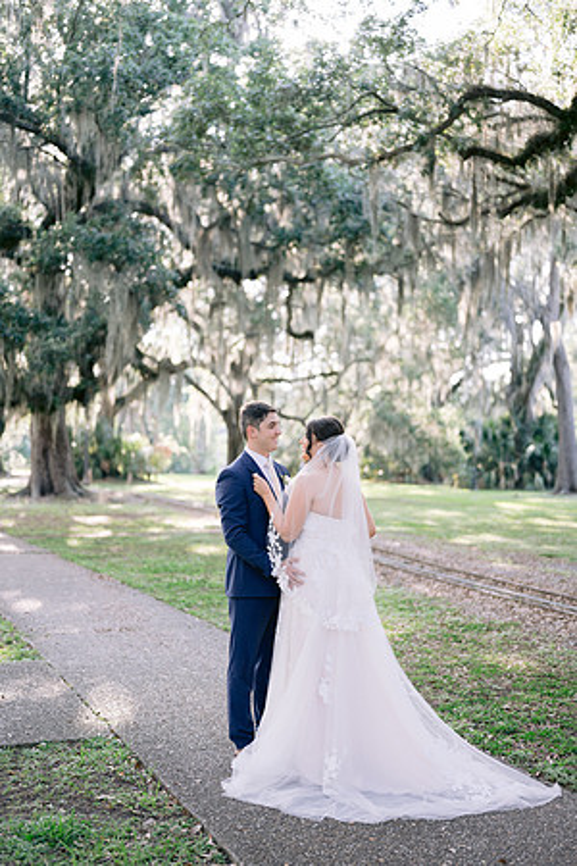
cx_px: 288
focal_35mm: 50
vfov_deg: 39.6
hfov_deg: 27.0
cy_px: 433
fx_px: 1202
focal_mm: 50
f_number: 1.8
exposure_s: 1/320
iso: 160
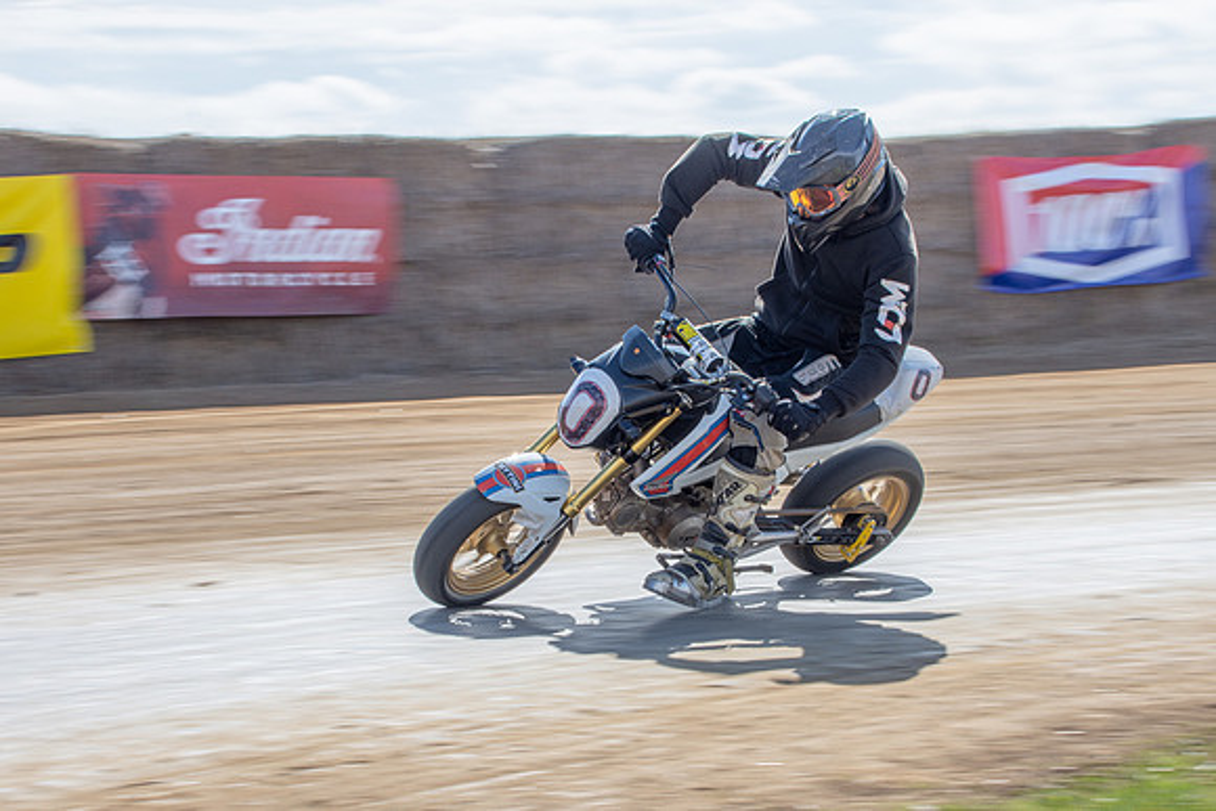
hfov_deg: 19.2
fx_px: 3587
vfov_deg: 12.9
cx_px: 573
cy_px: 444
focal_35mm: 106
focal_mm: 56
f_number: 11
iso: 100
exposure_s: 1/125
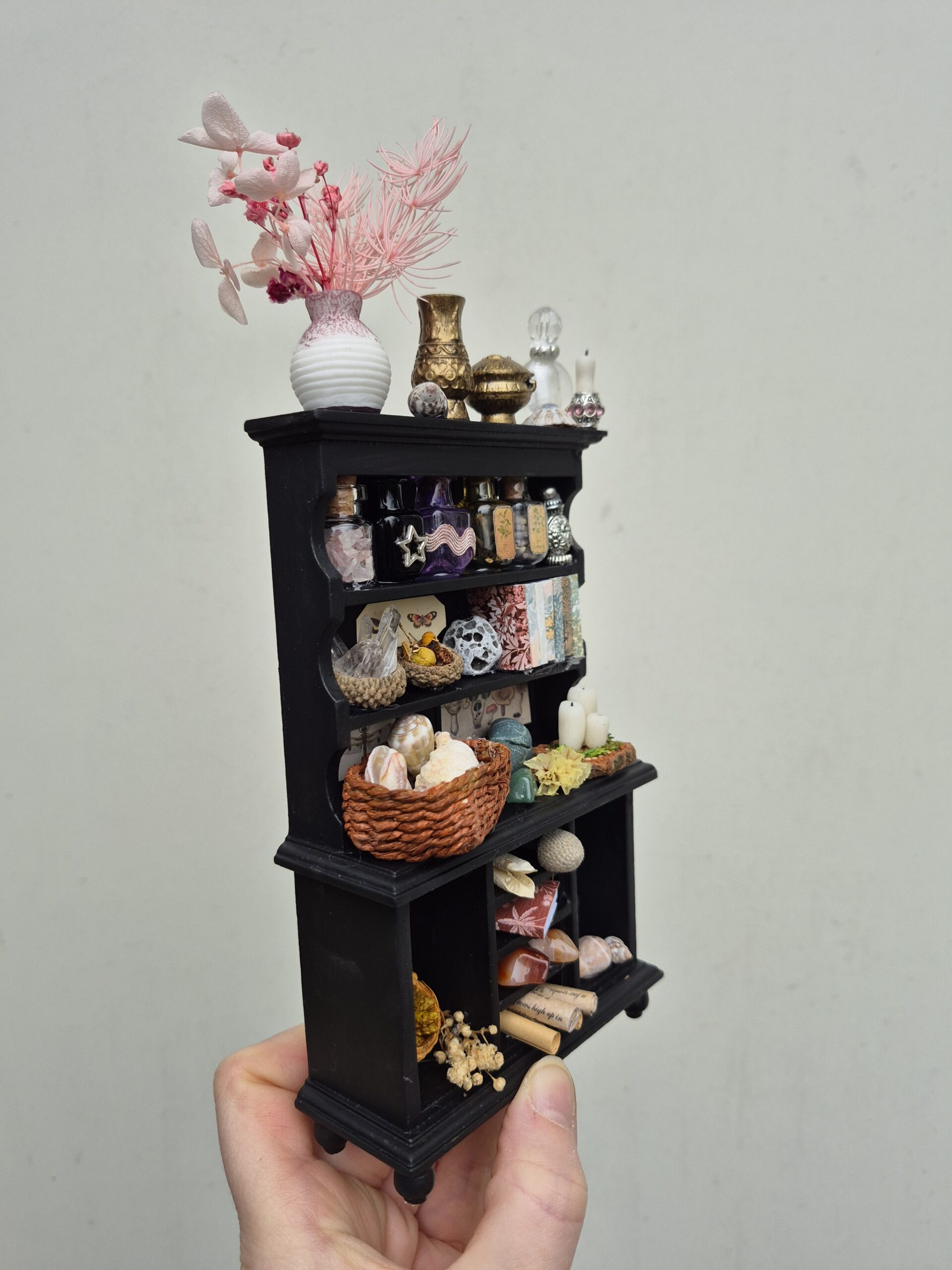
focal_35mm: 23
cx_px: 476
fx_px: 843
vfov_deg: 73.9
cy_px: 635
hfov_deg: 58.9
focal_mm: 5.4
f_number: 1.8
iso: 125
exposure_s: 1/180
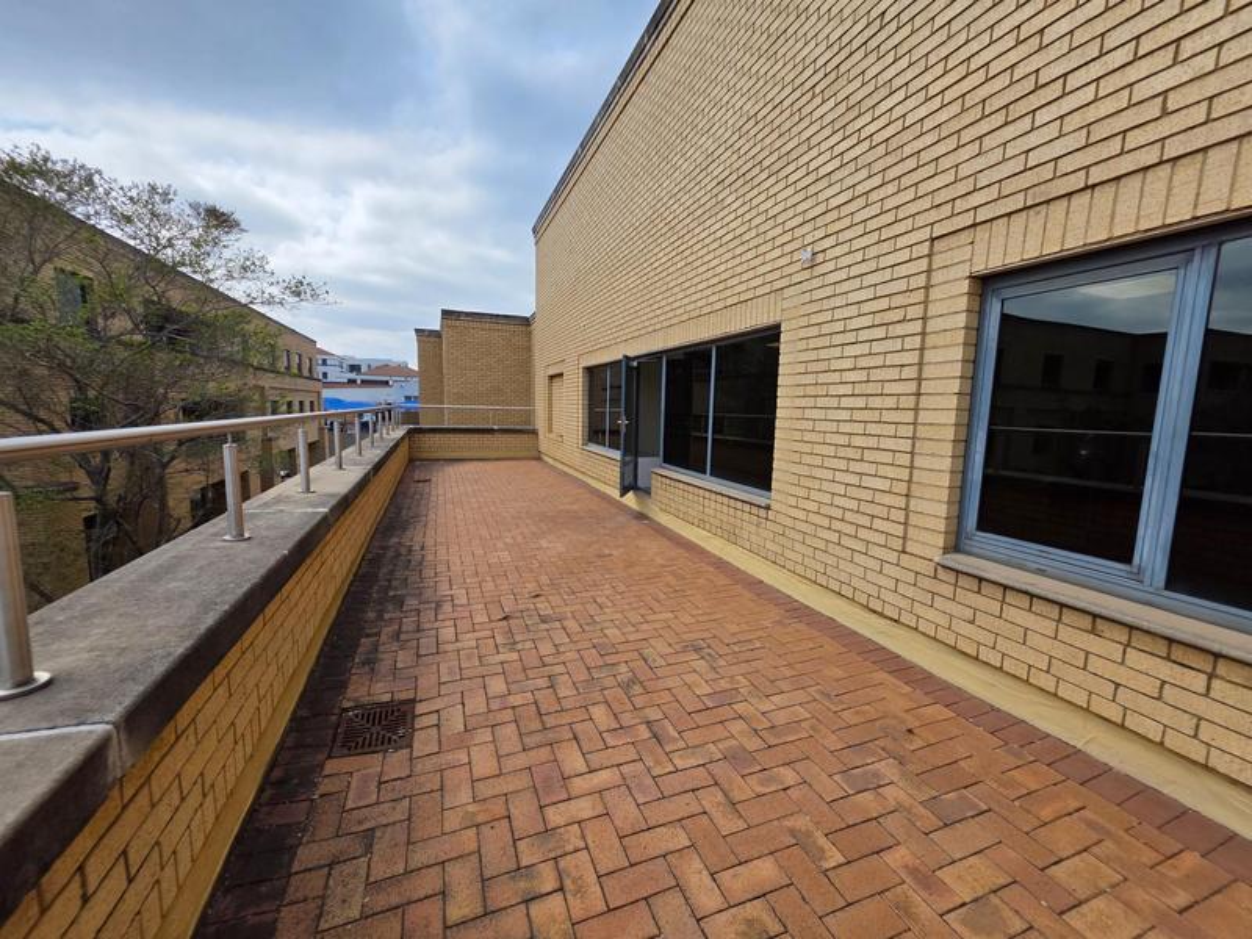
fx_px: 470
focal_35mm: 13
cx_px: 626
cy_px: 470
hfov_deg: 106.2
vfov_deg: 89.9
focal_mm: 2.2
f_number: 1.9
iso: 40
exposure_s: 1/1941
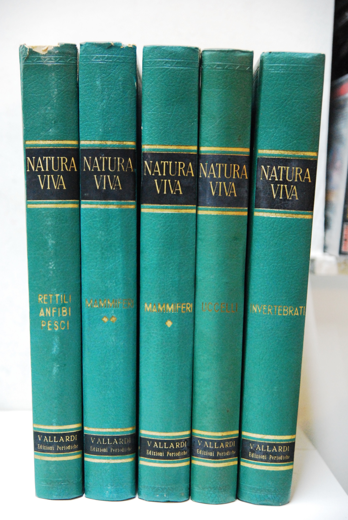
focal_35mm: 60
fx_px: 867
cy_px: 260
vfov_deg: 33.4
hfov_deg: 22.7
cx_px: 174
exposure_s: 1/40
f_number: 2.8
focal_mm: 40
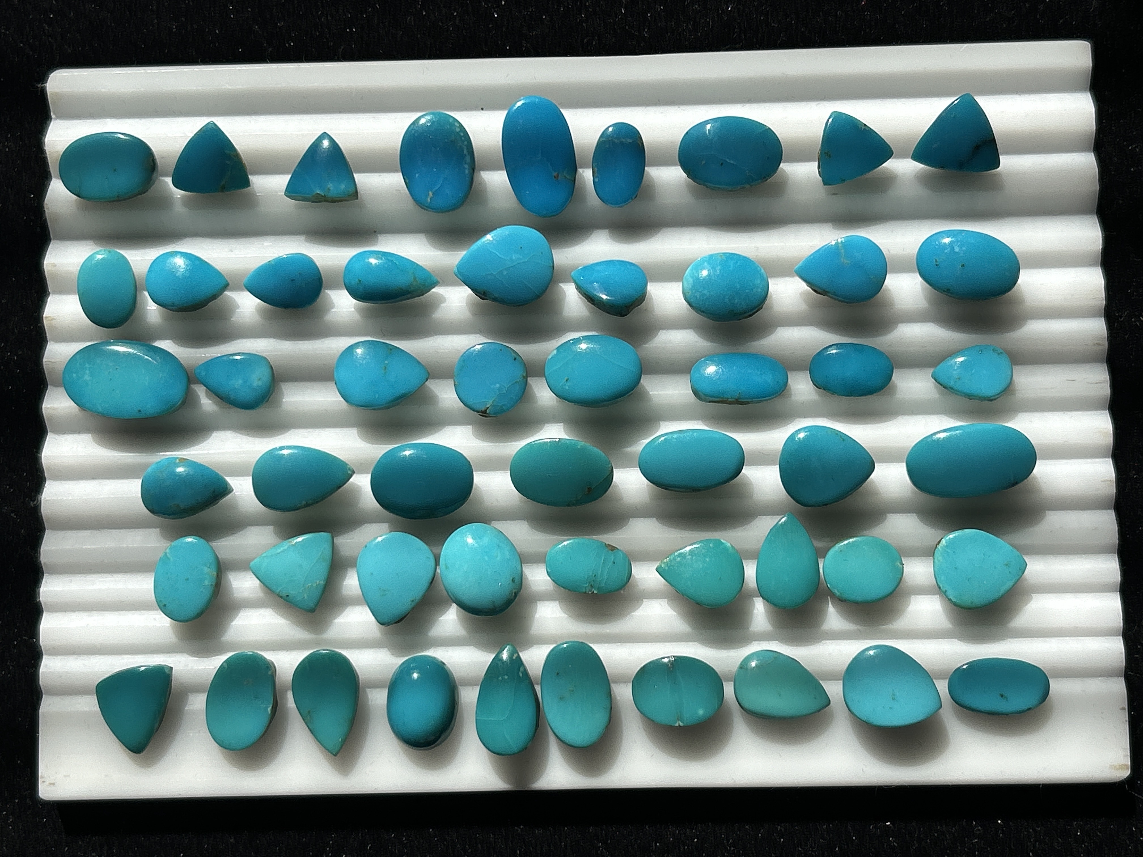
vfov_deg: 28.0
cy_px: 428
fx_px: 1717
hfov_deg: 36.8
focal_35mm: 52
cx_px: 572
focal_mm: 5.7
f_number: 1.5
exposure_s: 1/4444
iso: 50
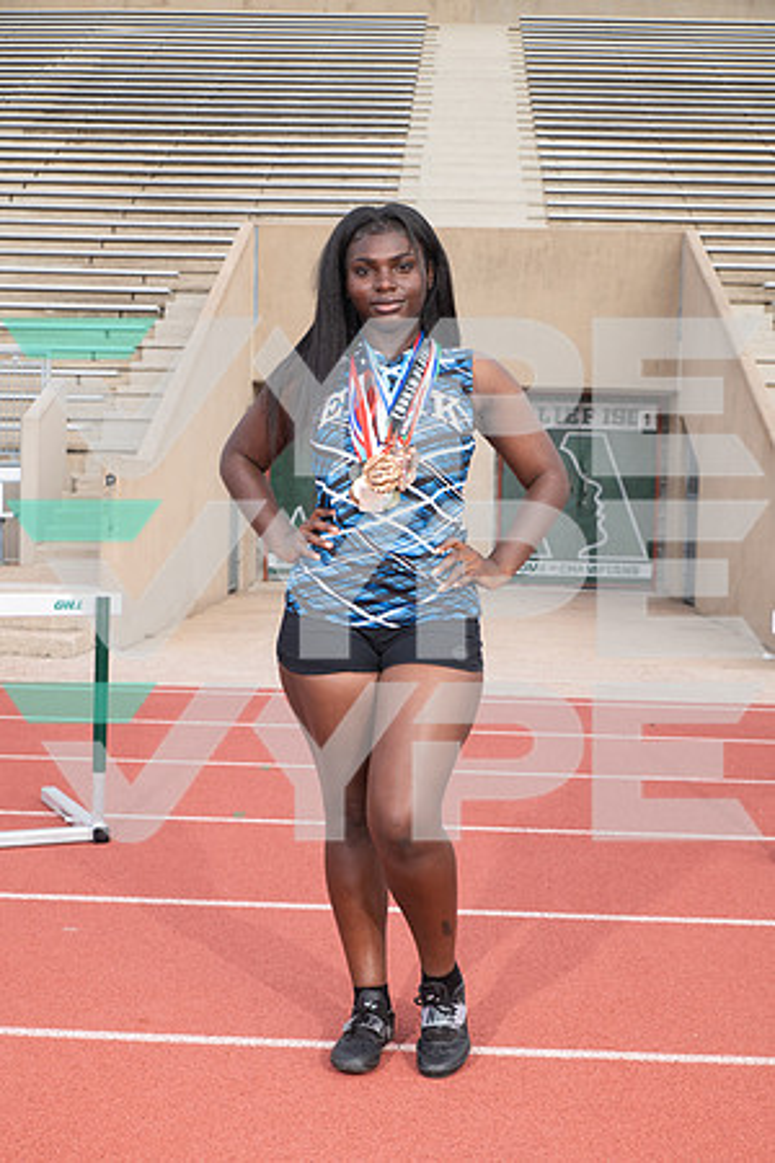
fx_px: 1614
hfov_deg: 27.0
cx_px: 388
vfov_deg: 39.6
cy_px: 582
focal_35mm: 50
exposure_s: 1/320
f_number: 8
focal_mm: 50
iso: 250
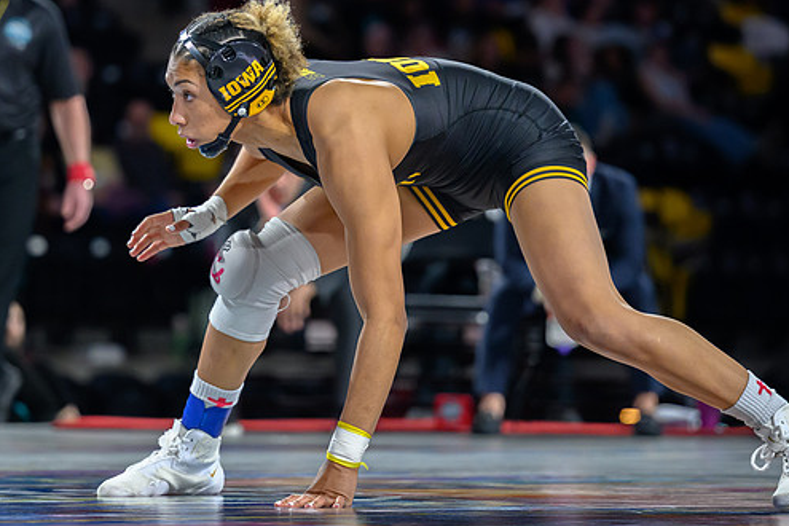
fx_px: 4471
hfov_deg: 10.1
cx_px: 263
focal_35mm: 204
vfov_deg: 6.7
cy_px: 145
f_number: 2.8
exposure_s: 1/800
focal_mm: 125
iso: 4500
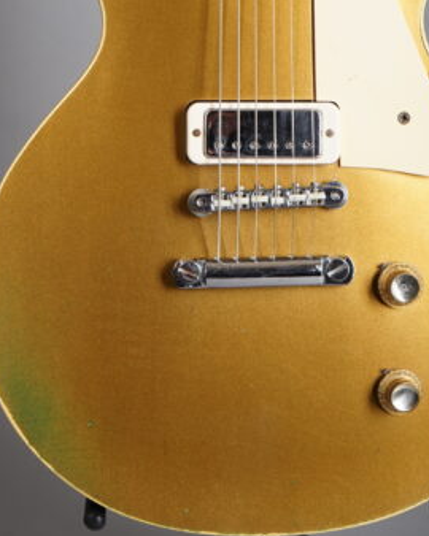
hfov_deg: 13.7
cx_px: 265
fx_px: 1779
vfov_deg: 17.0
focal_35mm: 112
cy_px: 100
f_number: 8
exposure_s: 1/160
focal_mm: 70
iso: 160
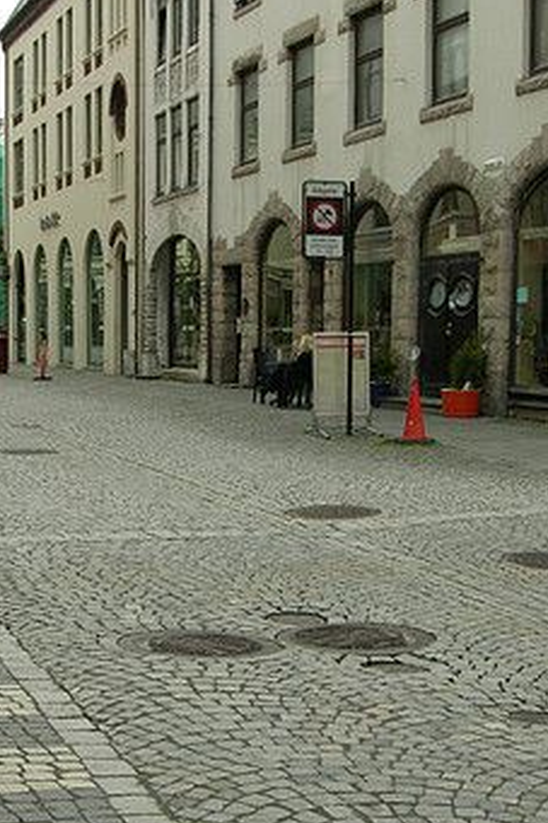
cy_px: 496
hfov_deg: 19.6
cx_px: 174
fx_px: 1577
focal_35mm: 69
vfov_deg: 29.2
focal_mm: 10
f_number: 7.2
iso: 100
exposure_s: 1/60
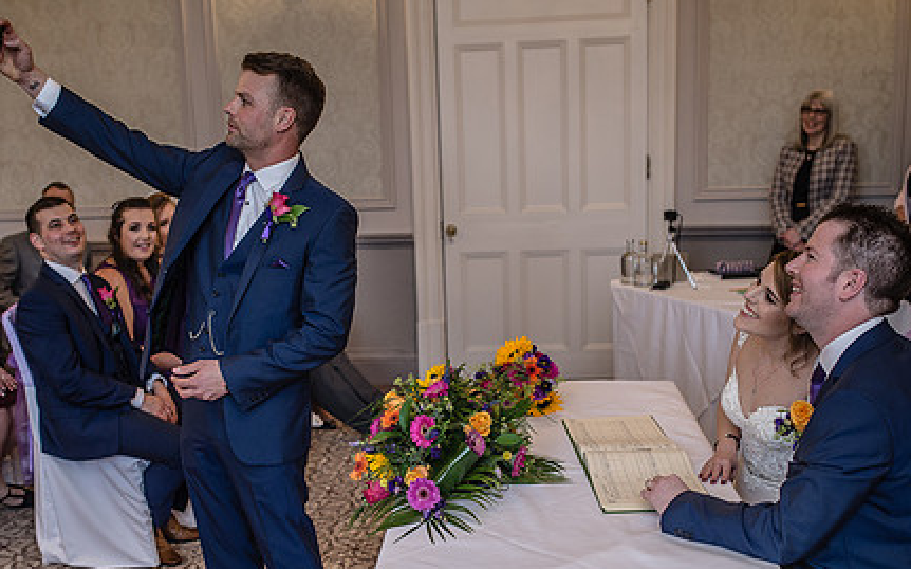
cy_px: 404
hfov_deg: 41.8
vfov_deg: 26.6
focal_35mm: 48
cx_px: 425
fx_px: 1191
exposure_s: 1/100
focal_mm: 35
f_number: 2.8
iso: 320
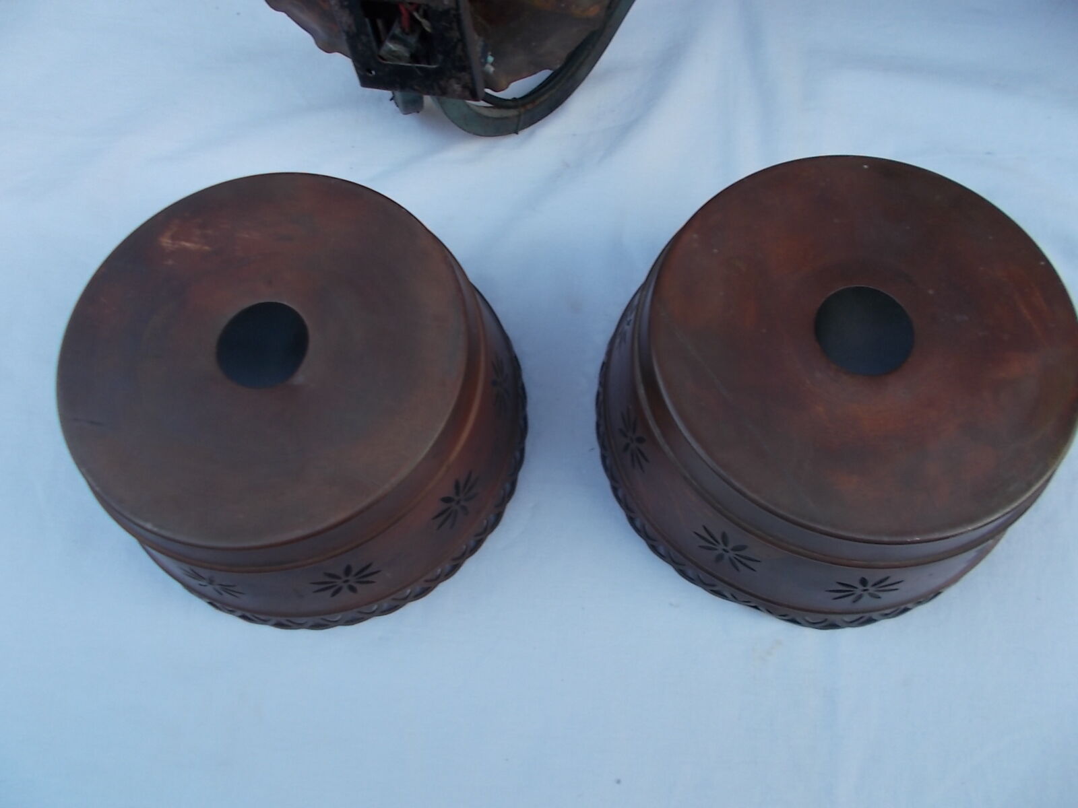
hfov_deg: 67.3
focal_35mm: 26
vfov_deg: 53.1
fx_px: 810
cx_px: 539
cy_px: 404
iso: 80
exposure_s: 1/30
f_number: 3.2
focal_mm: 4.6
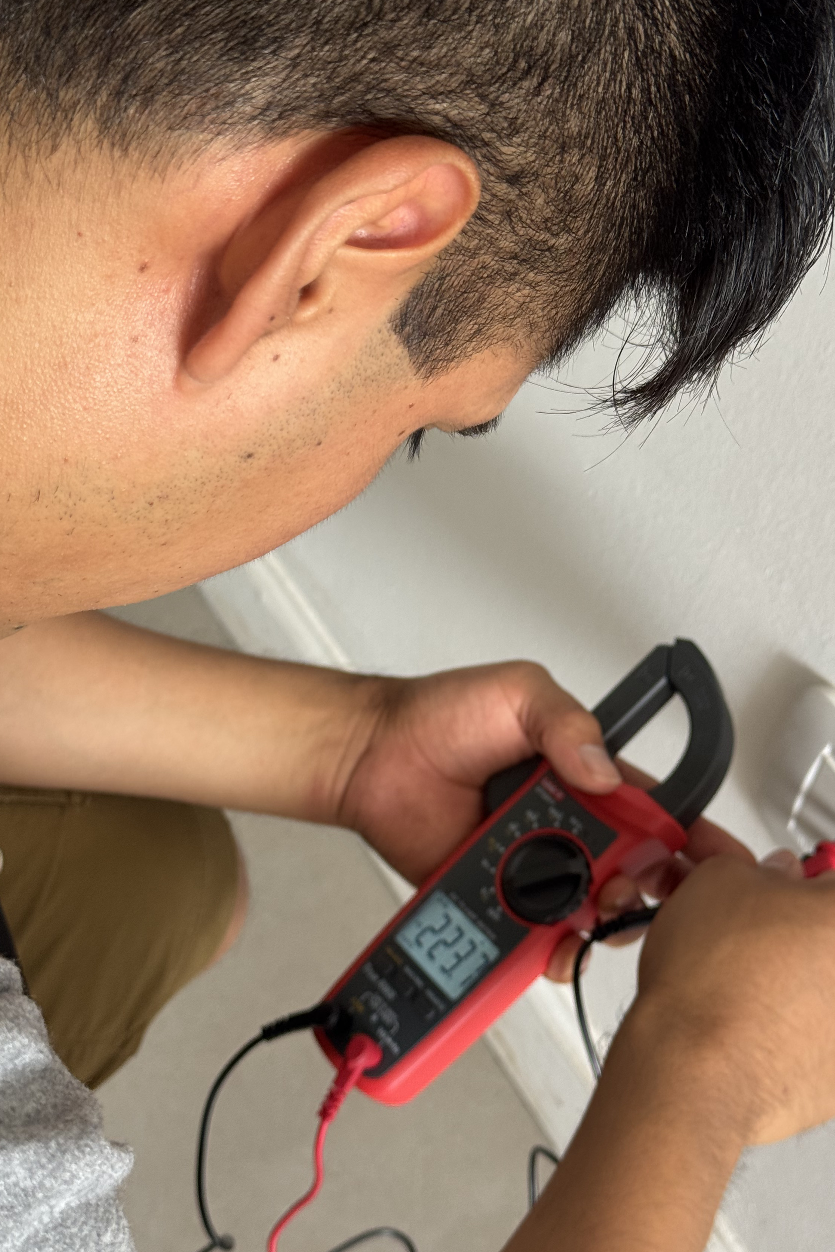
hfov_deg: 22.6
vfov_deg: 33.4
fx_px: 2087
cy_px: 671
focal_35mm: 60
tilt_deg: -43.8
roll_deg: -10.4
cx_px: 443
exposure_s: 1/60
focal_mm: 6.76
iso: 100
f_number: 1.78
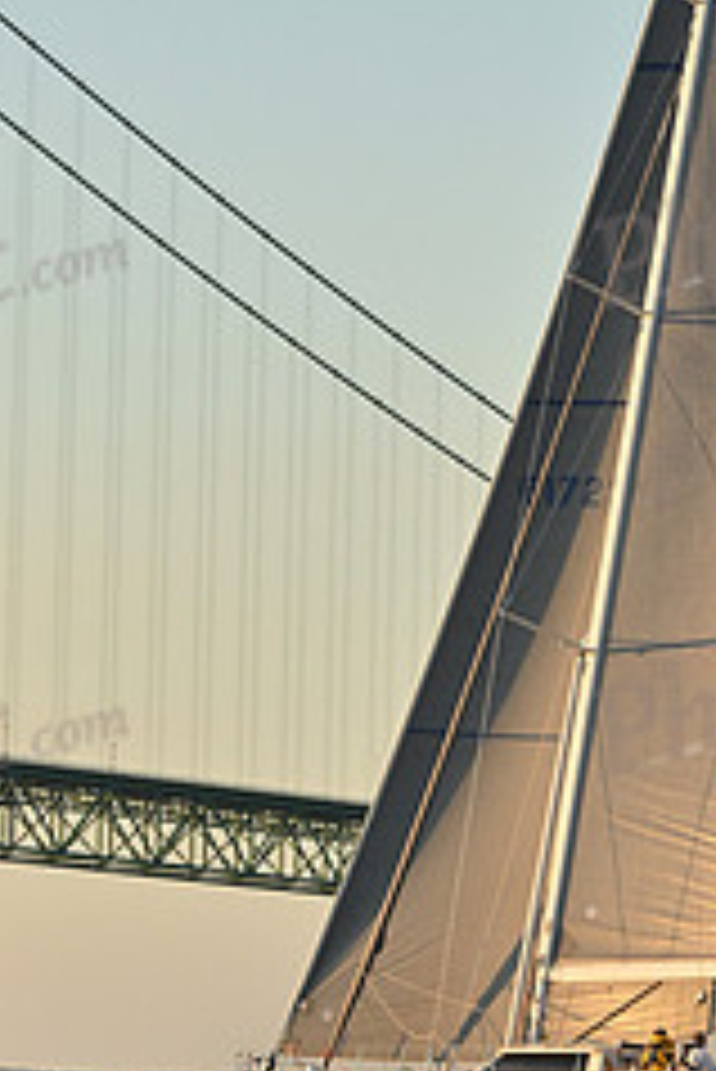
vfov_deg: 8.6
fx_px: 7119
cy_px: 490
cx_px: 363
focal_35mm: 239
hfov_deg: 5.8
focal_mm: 98
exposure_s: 1/800
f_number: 8
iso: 800
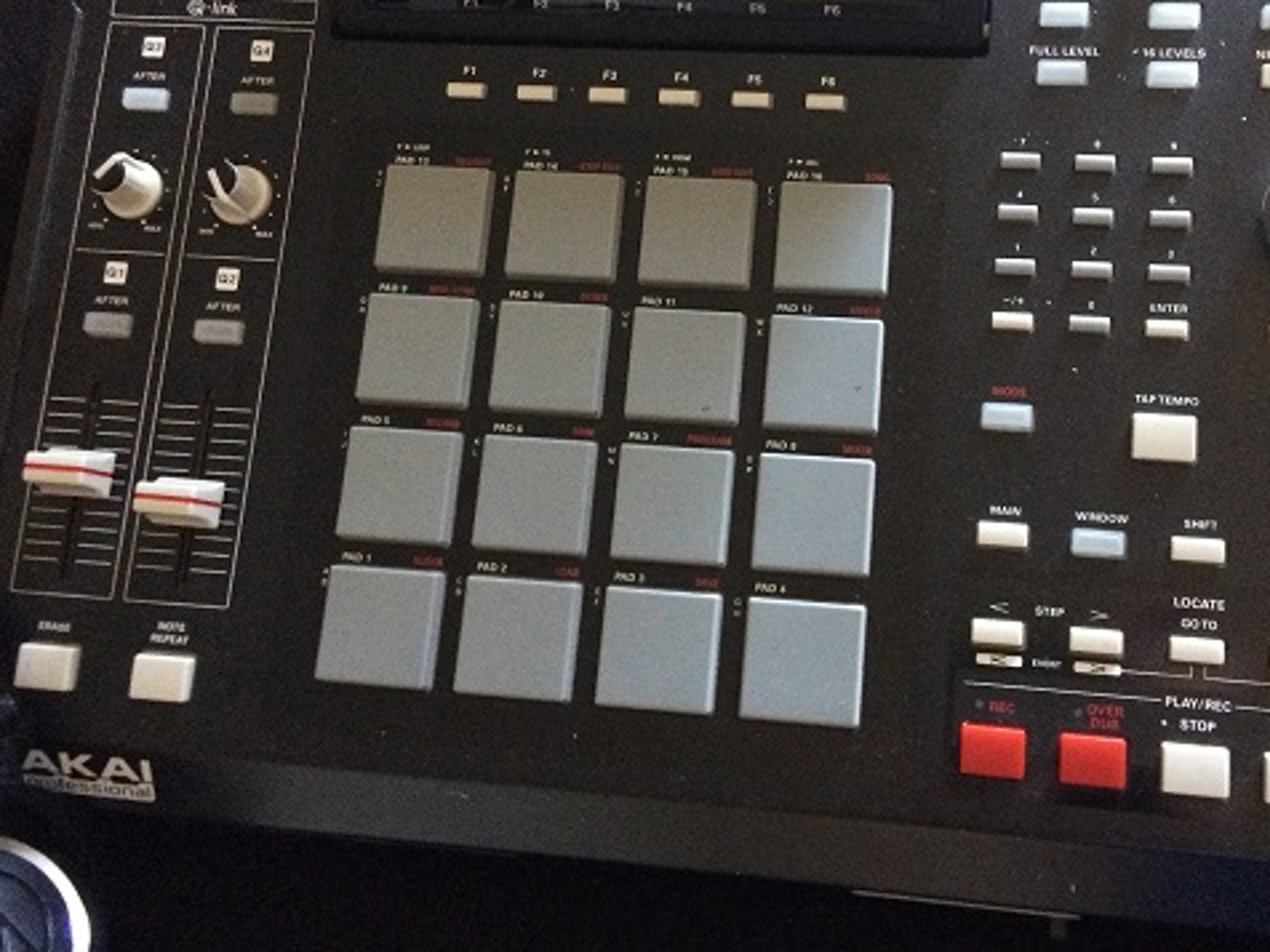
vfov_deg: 36.6
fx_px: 1431
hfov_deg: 47.7
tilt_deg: -73.7
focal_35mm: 39
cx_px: 742
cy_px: 365
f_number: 2.2
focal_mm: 4.15
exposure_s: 1/17
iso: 400
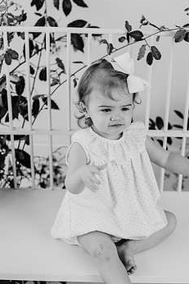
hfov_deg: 20.9
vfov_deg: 30.9
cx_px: 109
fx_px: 511
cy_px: 153
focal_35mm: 65
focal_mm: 50
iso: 125
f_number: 2.8
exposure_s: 1/160
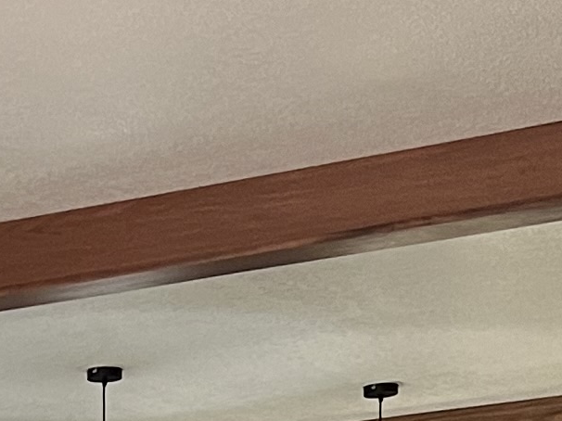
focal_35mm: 173
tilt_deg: -6.0
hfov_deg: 10.9
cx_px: -321
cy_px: 1232
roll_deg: +1.5
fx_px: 2808
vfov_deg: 7.6
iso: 160
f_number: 1.5
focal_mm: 5.7
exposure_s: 1/60
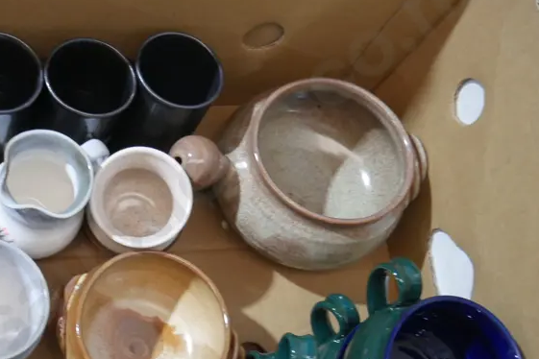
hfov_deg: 33.7
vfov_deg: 23.6
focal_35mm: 57
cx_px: 86
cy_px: 266
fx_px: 853
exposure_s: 1/60
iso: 2000
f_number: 3.6
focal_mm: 15
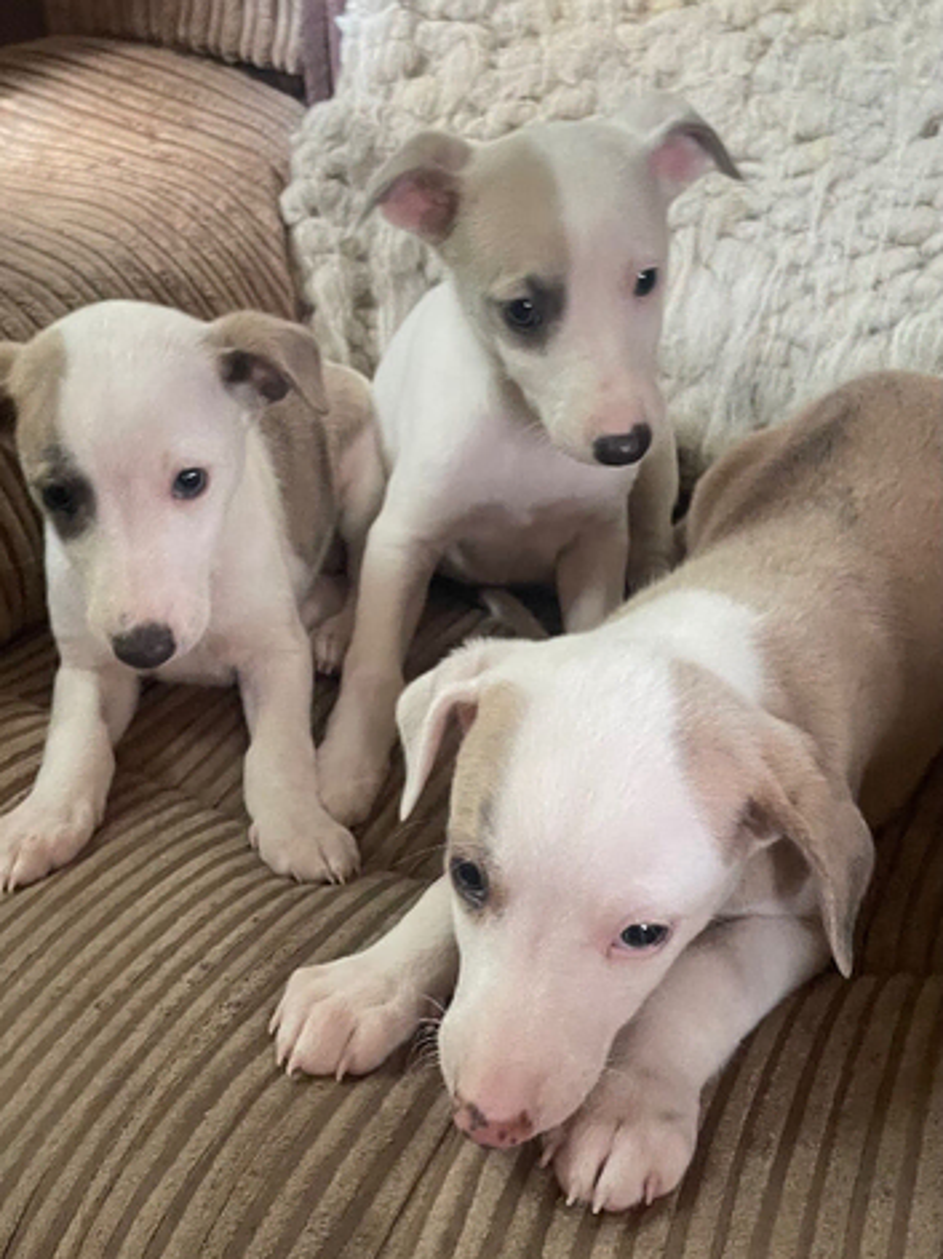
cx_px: 472
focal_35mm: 26
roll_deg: +6.5
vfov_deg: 67.3
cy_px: 630
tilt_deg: -30.2
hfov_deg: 53.0
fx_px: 945
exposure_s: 1/44
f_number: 1.6
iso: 400
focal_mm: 4.2
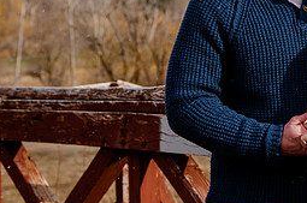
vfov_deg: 8.0
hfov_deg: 12.0
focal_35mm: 169
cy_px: -23
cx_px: 316
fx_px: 1438
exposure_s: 1/500
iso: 250
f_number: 5.6
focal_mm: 62
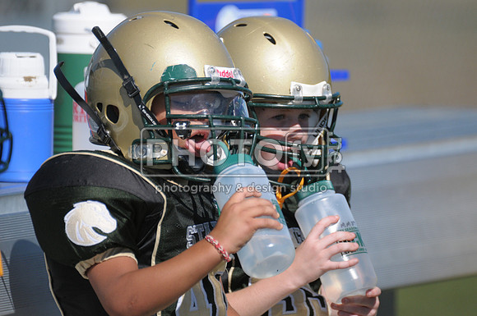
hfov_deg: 3.4
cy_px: 158
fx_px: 7939
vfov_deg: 2.3
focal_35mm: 600
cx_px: 238
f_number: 4
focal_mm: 400
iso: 640
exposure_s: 1/5000
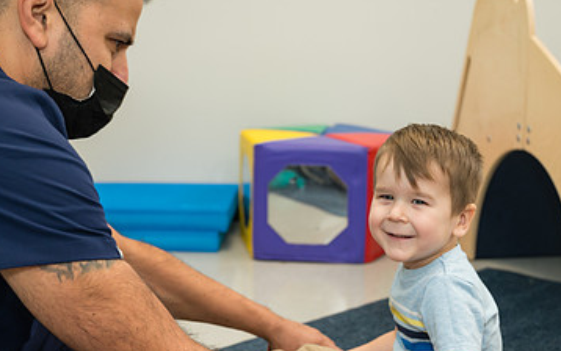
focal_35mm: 61
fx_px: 933
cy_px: 274
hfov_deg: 33.5
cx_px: 295
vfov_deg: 21.1
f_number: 3.5
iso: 800
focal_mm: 37
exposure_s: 1/200
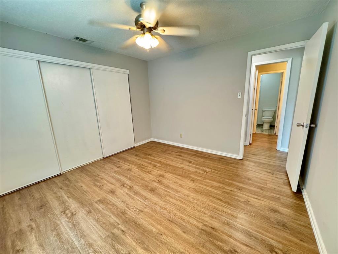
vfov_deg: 85.7
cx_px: 169
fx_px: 137
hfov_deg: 102.1
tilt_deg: -11.3
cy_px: 127
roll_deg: +2.1
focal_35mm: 14
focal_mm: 2.22
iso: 640
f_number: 2.2
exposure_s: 1/60
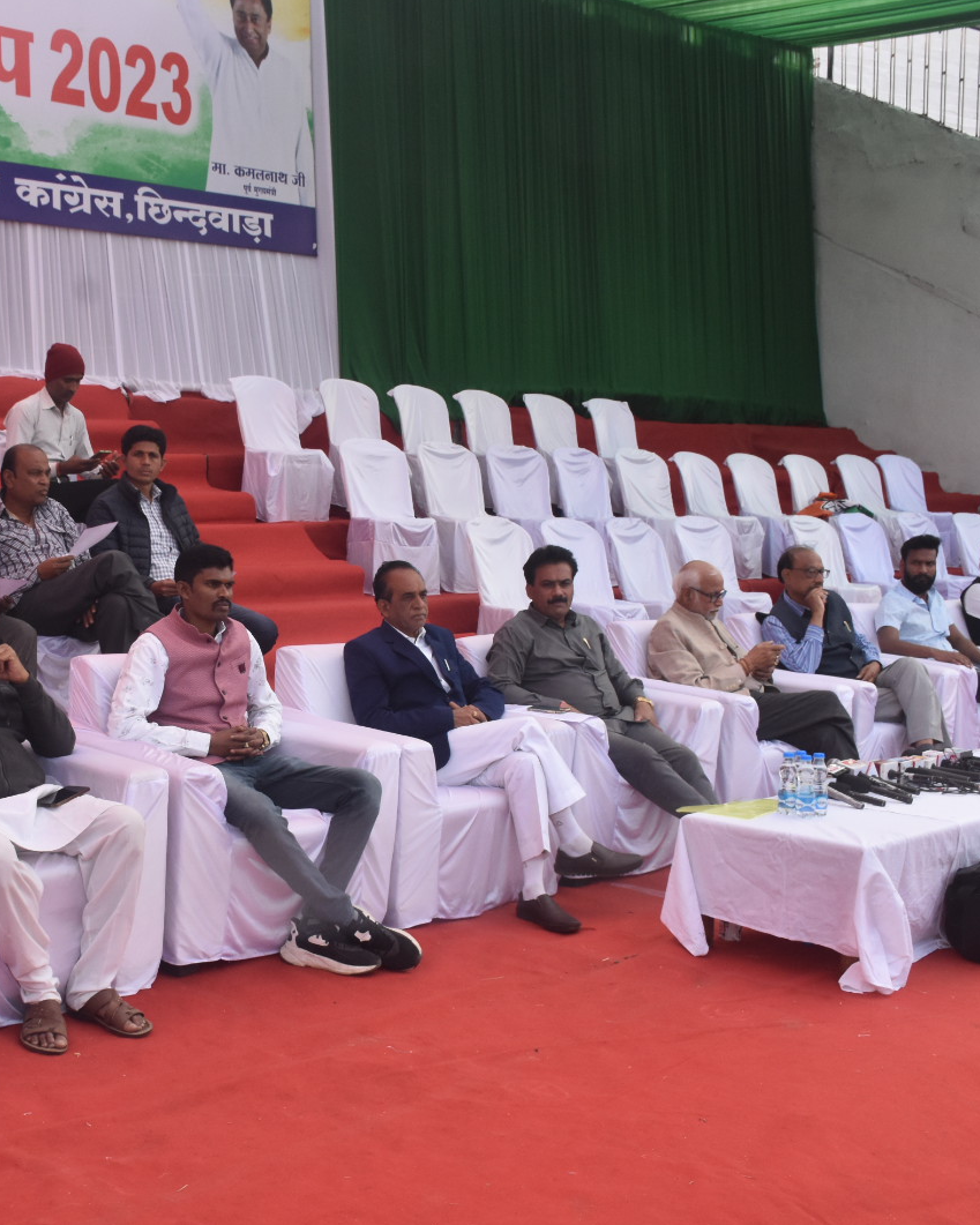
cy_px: 607
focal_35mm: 43
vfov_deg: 42.9
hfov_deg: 34.2
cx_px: 257
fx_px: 1559
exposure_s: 1/500
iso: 800
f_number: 8
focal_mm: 20
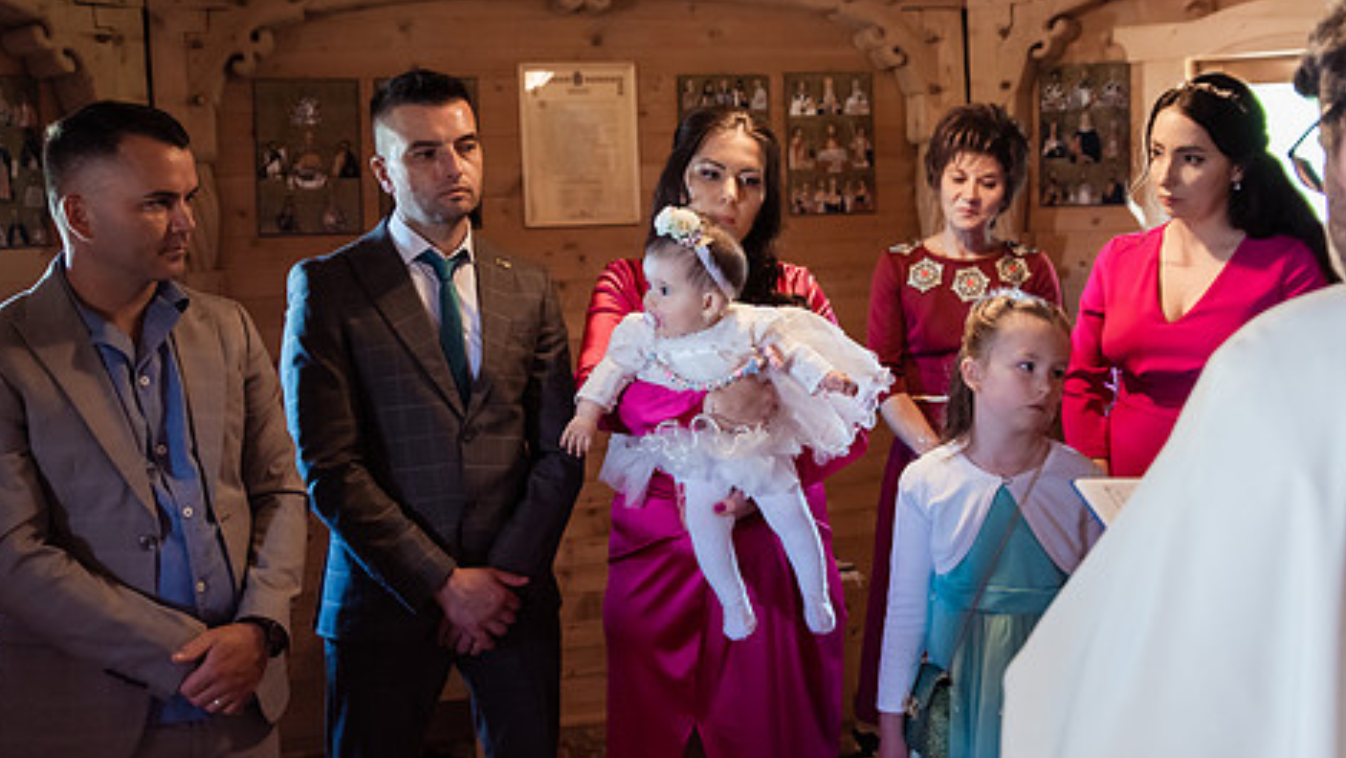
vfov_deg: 28.4
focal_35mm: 42
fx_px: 1499
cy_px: 355
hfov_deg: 48.2
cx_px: 753
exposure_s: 1/100
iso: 2000
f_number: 2.8
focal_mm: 29
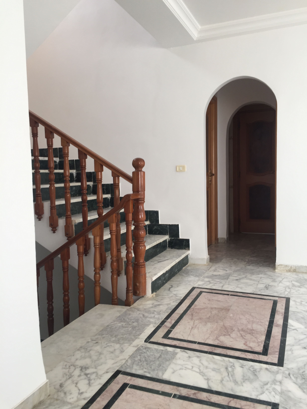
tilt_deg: -4.2
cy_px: 204
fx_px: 343
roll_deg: +1.1
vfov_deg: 61.7
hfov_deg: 48.2
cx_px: 154
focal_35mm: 29
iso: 40
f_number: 2.2
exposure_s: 1/50
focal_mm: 4.15
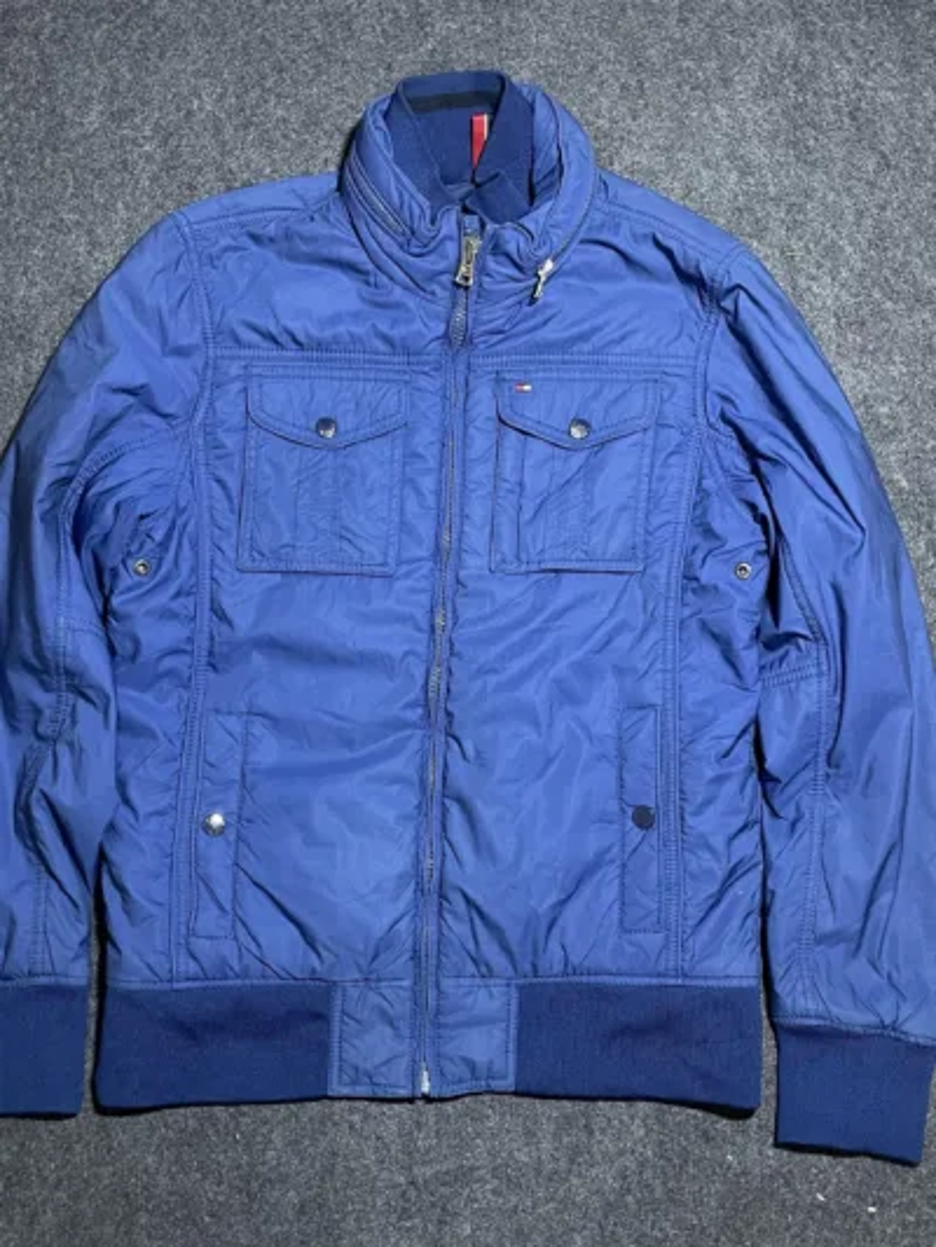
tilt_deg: -61.6
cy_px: 624
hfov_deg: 53.1
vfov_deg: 67.3
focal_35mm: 26
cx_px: 468
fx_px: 937
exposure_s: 1/50
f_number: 1.6
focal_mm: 4.2
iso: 160
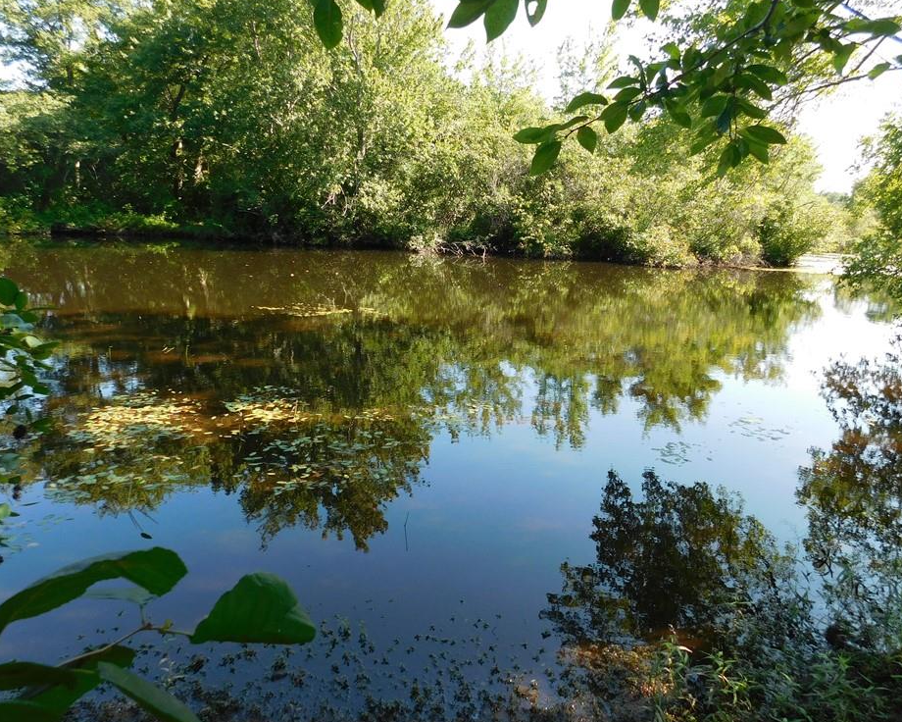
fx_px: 667
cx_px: 482
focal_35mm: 25
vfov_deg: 56.8
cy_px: 368
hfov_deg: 68.0
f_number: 3
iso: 125
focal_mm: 4
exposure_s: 1/250
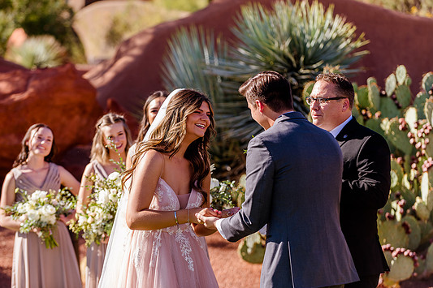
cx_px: 215
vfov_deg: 9.3
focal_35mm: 147
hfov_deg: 14.0
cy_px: 137
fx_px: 1767
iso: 200
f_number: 3.5
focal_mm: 135
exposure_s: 1/800
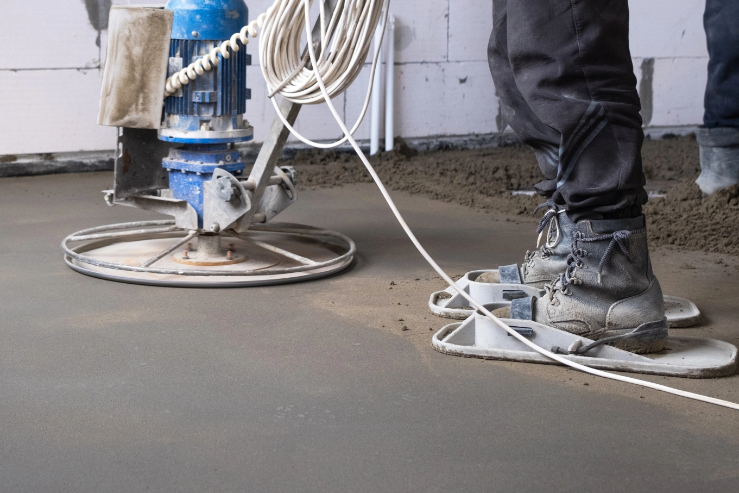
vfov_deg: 18.8
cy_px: 135
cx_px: 279
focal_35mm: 72
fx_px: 1478
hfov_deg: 28.0
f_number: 4
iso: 500
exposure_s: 1/125
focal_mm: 32.5
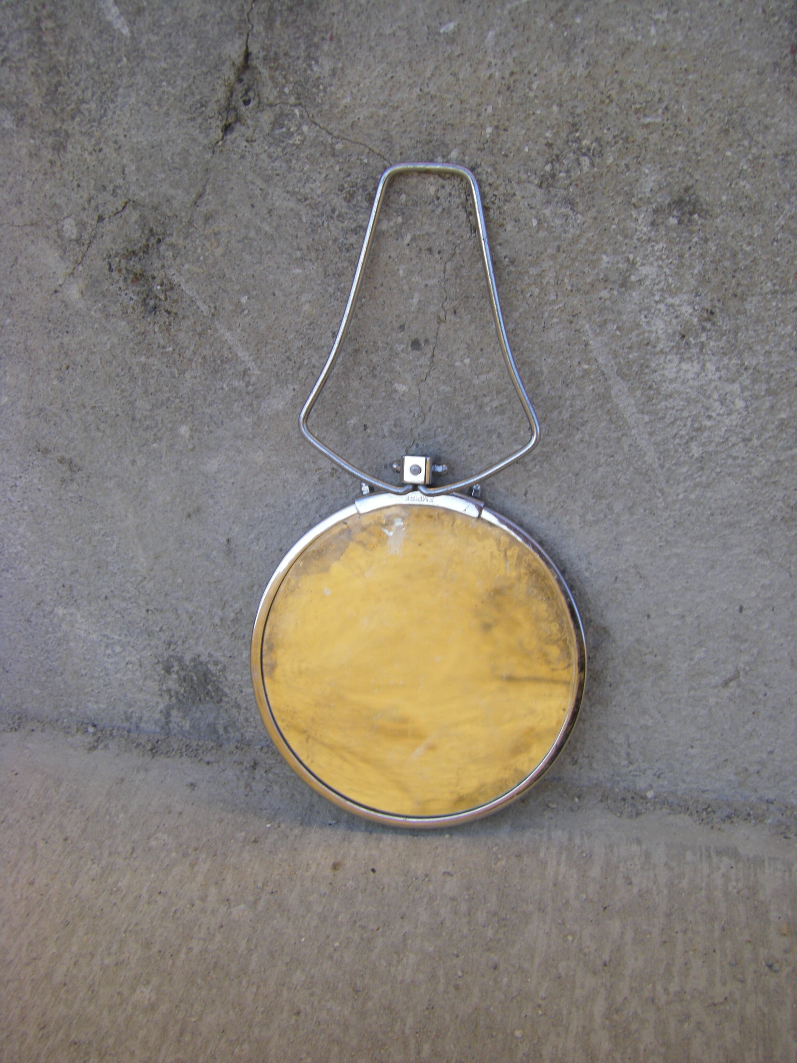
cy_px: 532
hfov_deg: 37.7
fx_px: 1167
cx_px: 398
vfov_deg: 49.0
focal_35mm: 38
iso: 64
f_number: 3.5
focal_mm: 6.3
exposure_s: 1/100
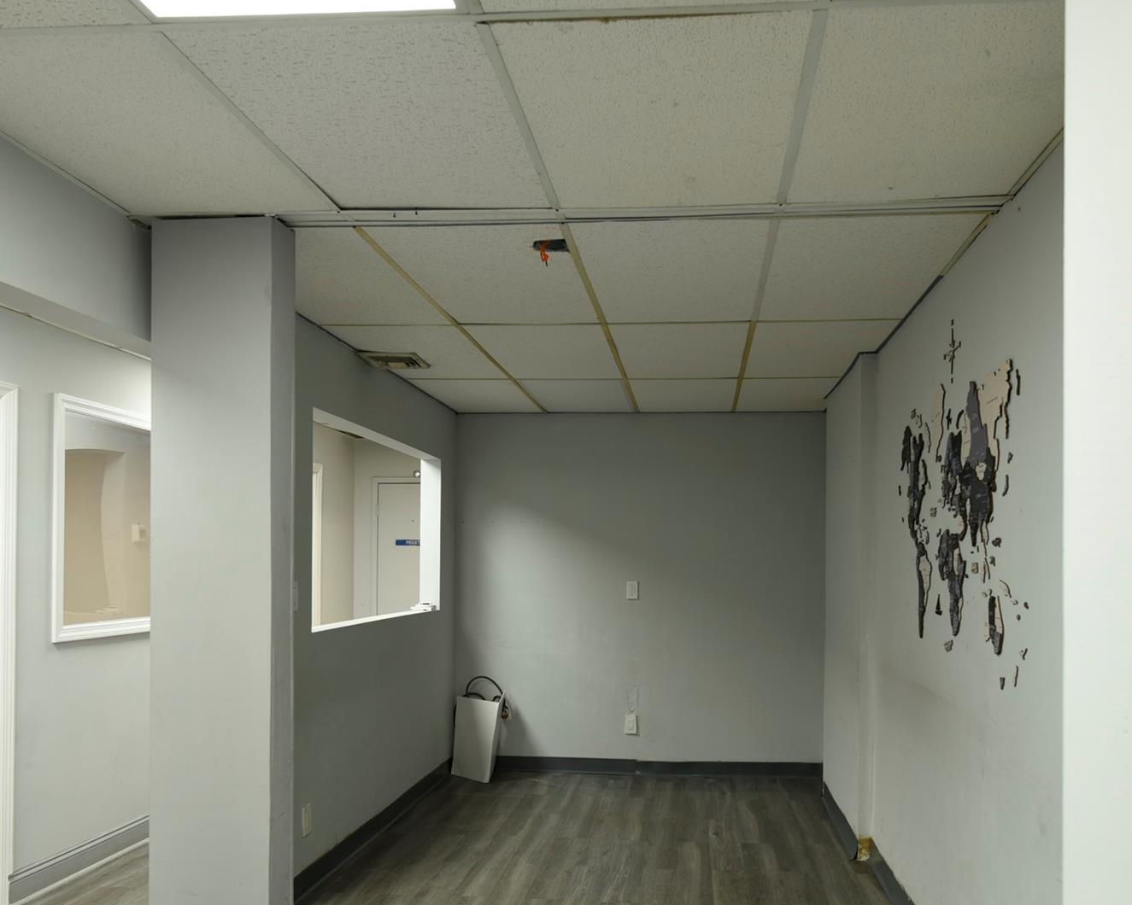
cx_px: 622
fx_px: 972
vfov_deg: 49.6
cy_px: 554
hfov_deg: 60.3
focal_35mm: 29
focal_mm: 20
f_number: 7.1
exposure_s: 1/4
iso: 100
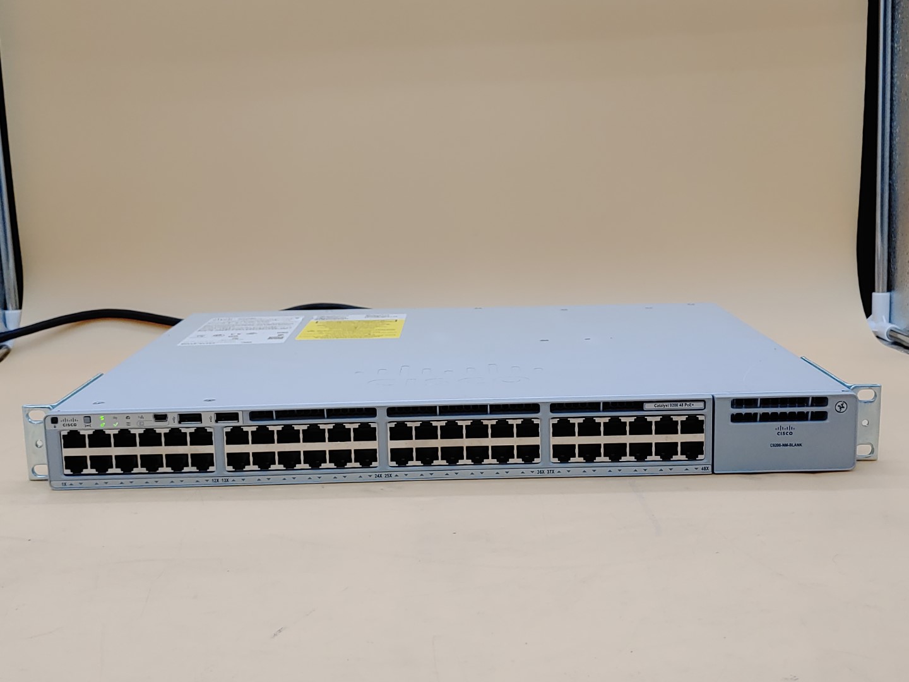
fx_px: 1077
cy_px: 341
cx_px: 454
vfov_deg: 35.1
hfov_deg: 45.8
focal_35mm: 41
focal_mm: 4.36
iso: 50
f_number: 1.8
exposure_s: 1/120
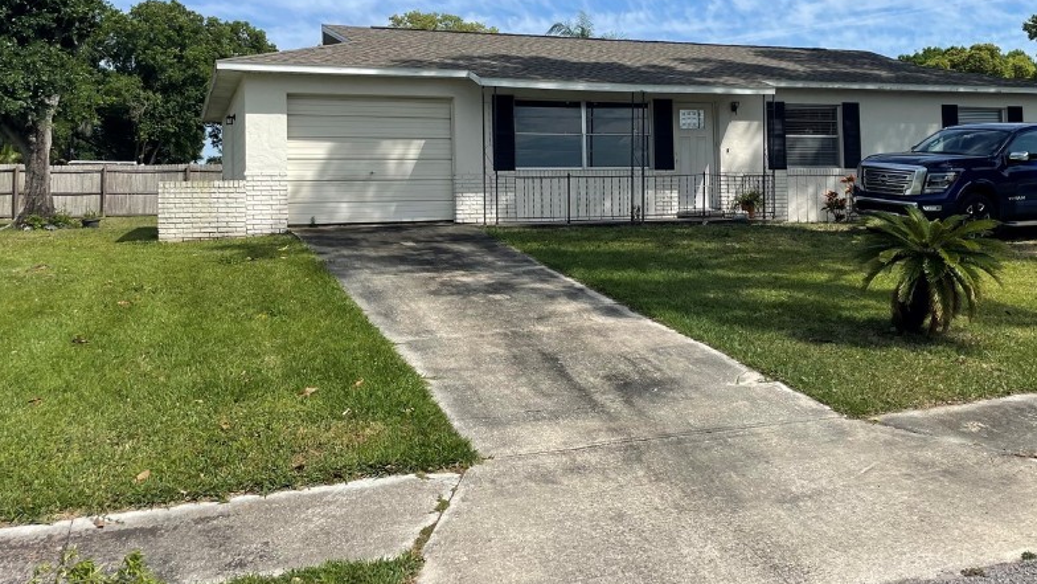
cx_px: 606
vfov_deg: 31.7
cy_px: 195
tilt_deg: +2.3
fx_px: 1017
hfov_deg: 53.7
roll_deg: +1.8
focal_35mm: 37
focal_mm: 4.2
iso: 32
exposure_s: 1/4132
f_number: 1.6
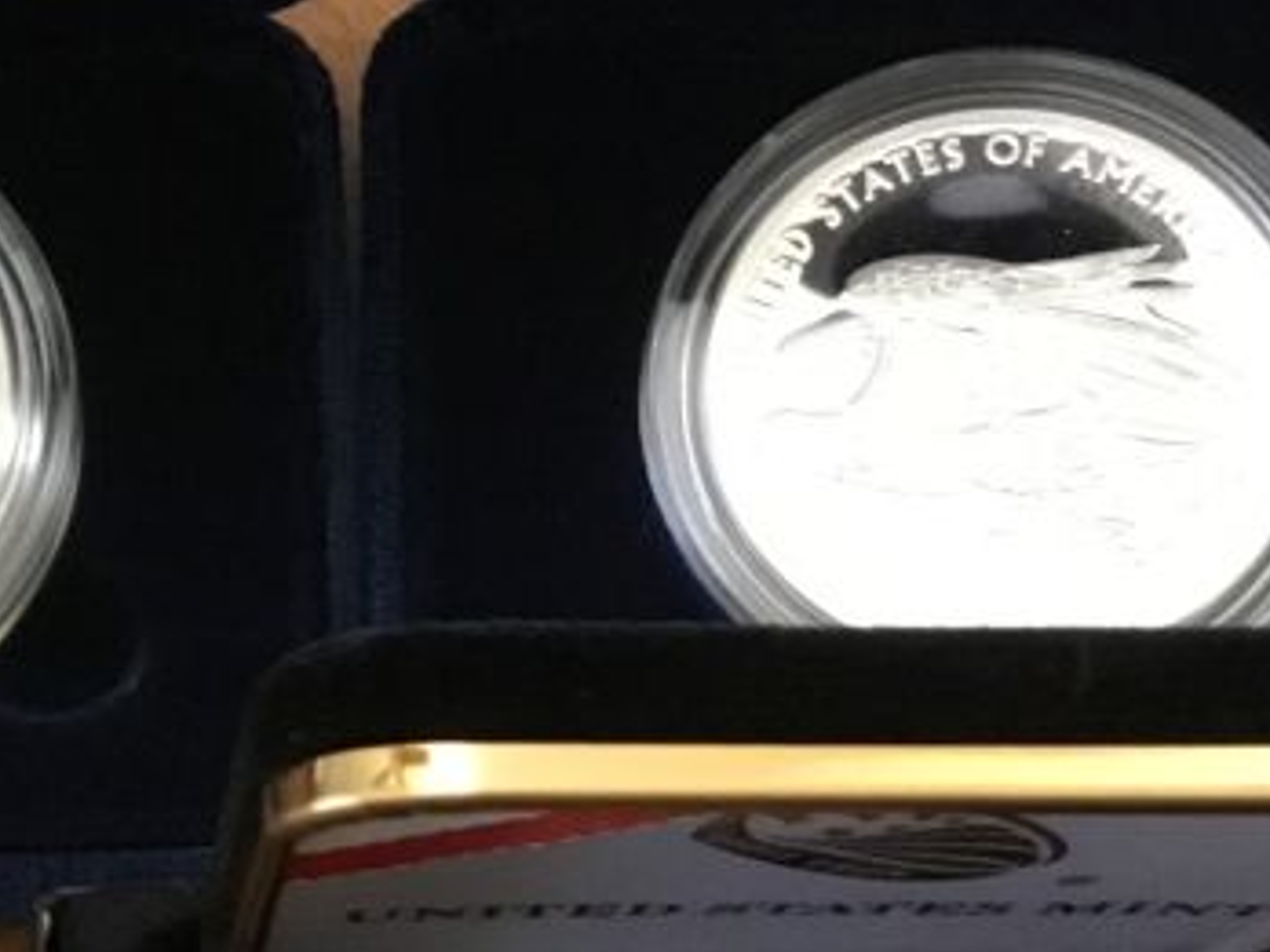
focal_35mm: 89
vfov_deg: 16.3
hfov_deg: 21.8
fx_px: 3265
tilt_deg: -72.0
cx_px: 274
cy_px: 926
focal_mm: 3.3
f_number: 2.4
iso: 320
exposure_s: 1/15
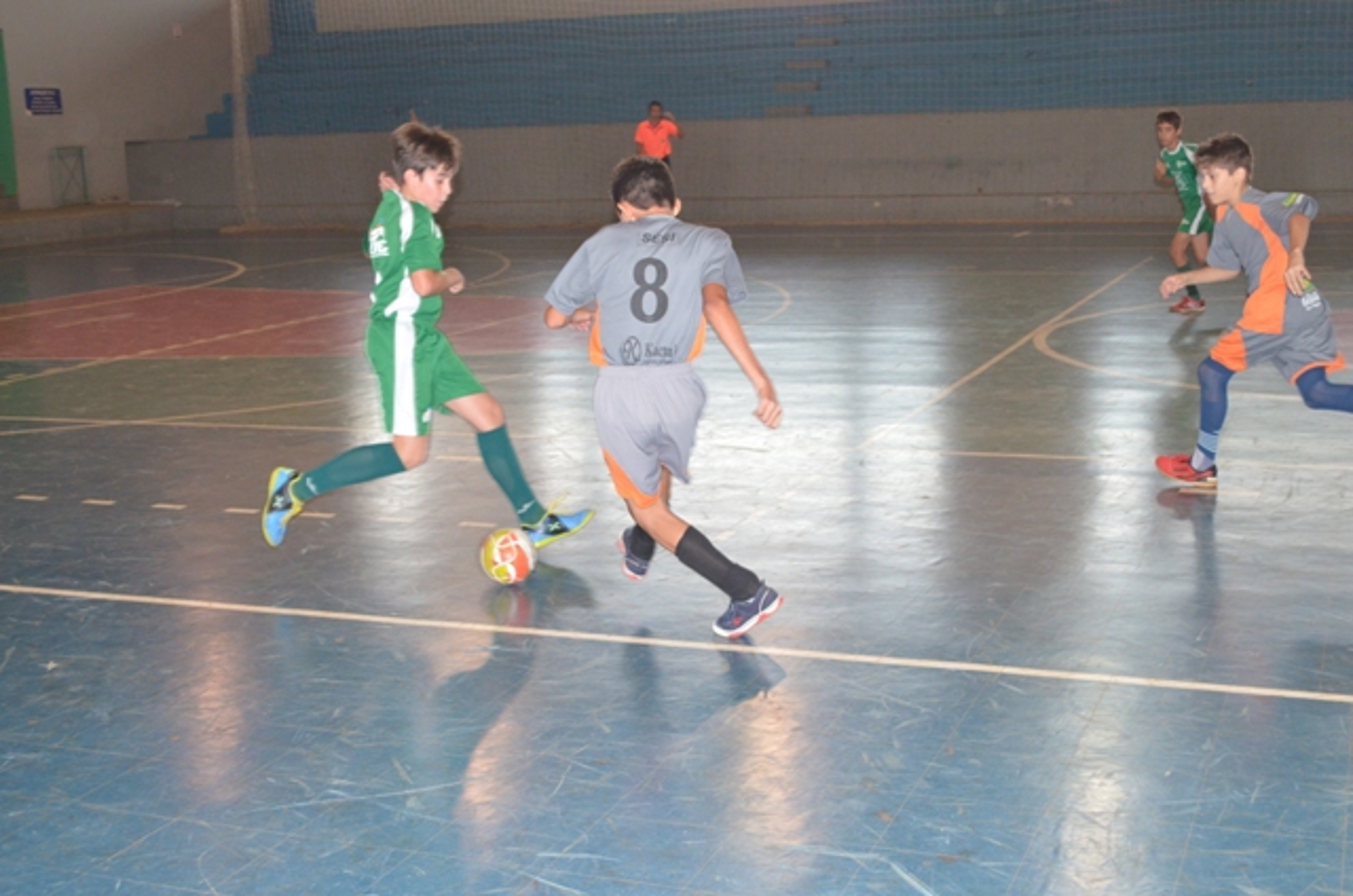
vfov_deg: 28.0
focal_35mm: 48
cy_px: 448
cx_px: 676
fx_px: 1800
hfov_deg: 41.2
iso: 1600
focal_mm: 32
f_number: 5.6
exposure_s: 1/200
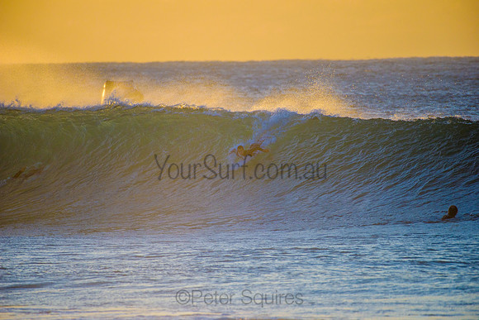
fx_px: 6654
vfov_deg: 2.8
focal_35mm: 500
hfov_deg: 4.1
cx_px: 240
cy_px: 160
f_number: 5.6
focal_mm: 500
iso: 800
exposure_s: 1/2500
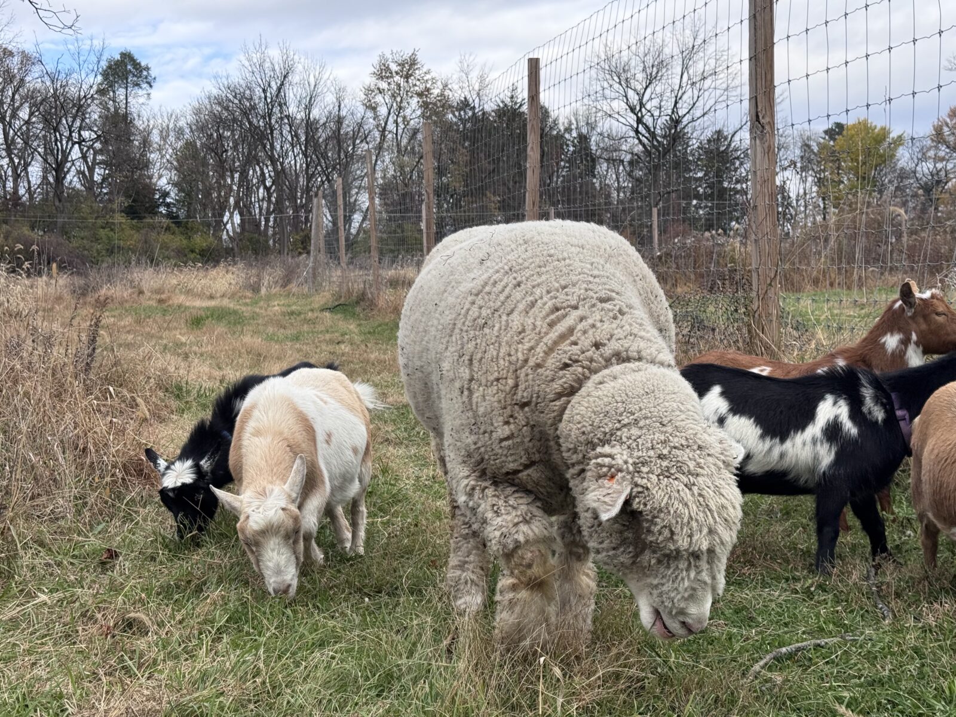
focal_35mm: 48
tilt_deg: -1.0
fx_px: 1326
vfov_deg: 30.3
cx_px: 478
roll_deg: +1.5
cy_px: 358
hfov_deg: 39.7
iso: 64
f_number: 1.78
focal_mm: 6.76
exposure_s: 1/1490
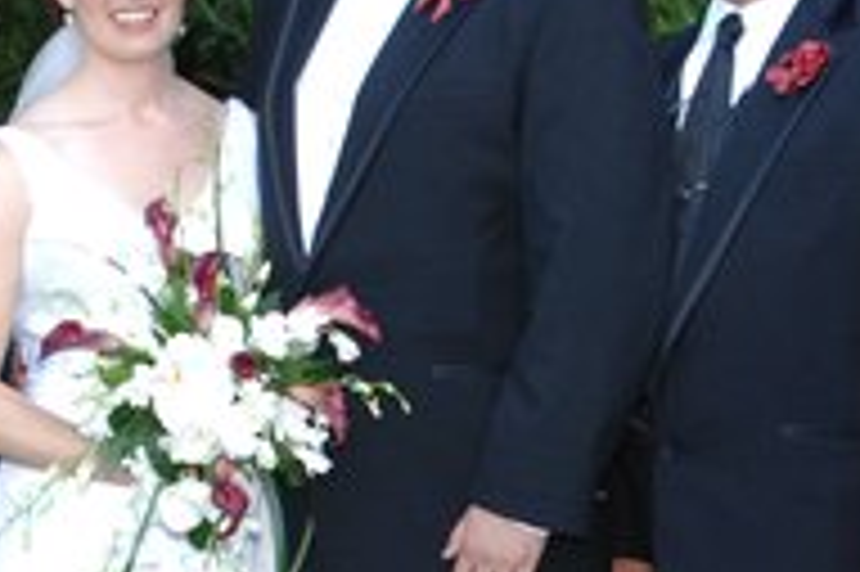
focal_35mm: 141
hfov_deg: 14.5
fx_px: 3365
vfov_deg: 9.7
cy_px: 475
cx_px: 324
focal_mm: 28
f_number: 5.6
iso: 400
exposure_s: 1/50
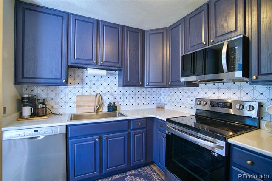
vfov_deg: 73.7
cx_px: 136
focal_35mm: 16
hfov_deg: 96.8
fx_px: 121
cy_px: 90
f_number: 4
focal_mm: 16
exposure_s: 1/80
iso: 500
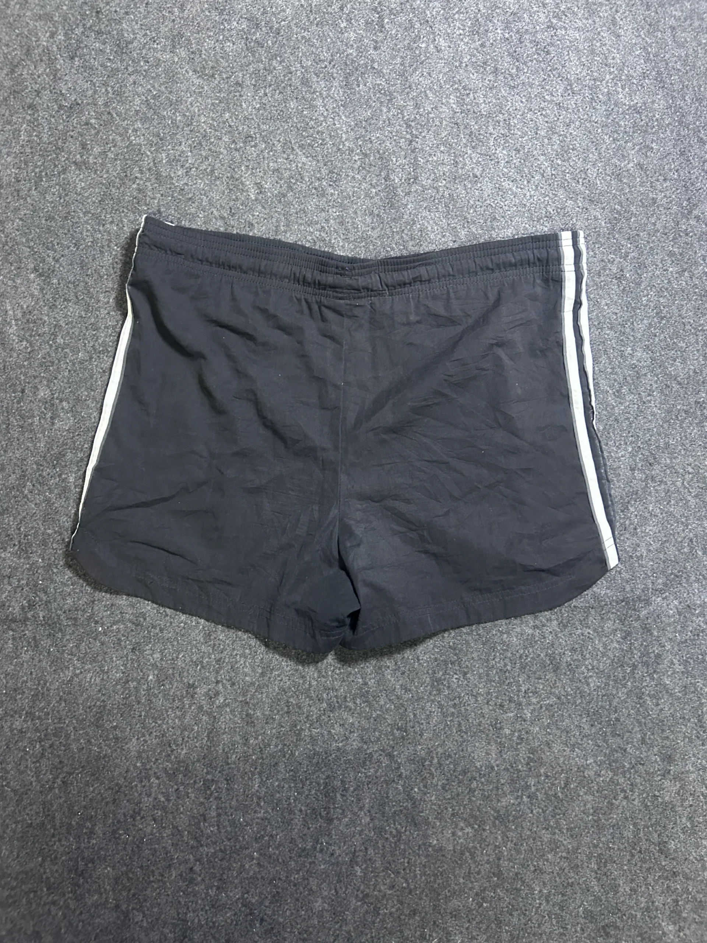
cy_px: 472
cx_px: 354
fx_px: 708
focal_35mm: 26
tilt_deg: -62.4
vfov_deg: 67.3
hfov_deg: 53.1
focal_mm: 5.7
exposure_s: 1/33
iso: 500
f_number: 1.5
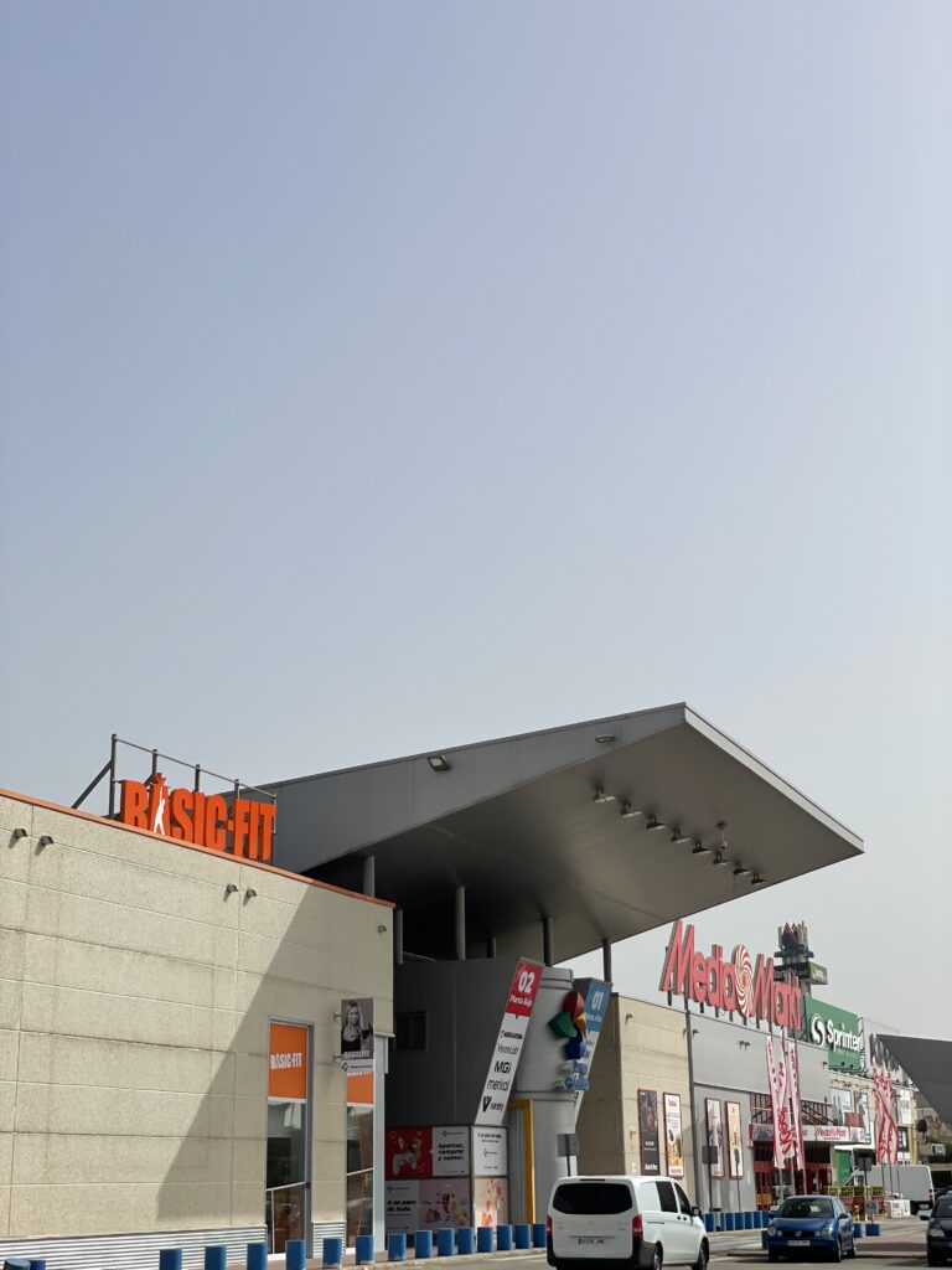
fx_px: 1907
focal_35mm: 52
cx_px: 476
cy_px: 635
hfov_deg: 28.0
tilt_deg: +16.9
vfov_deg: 36.8
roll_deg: +1.8
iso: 25
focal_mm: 6
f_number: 2
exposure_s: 1/4348
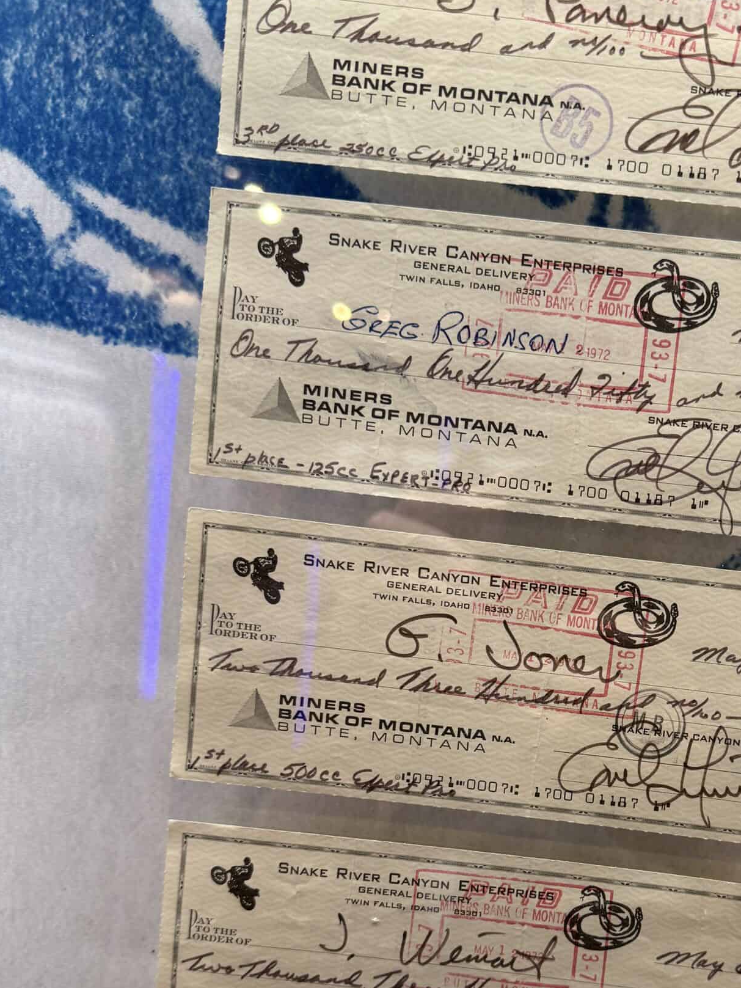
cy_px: 660
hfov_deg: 36.5
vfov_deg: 48.1
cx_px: 584
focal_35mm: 38
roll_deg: -7.5
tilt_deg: -5.0
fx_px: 1084
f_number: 1.78
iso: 125
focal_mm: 6.76
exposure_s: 1/60
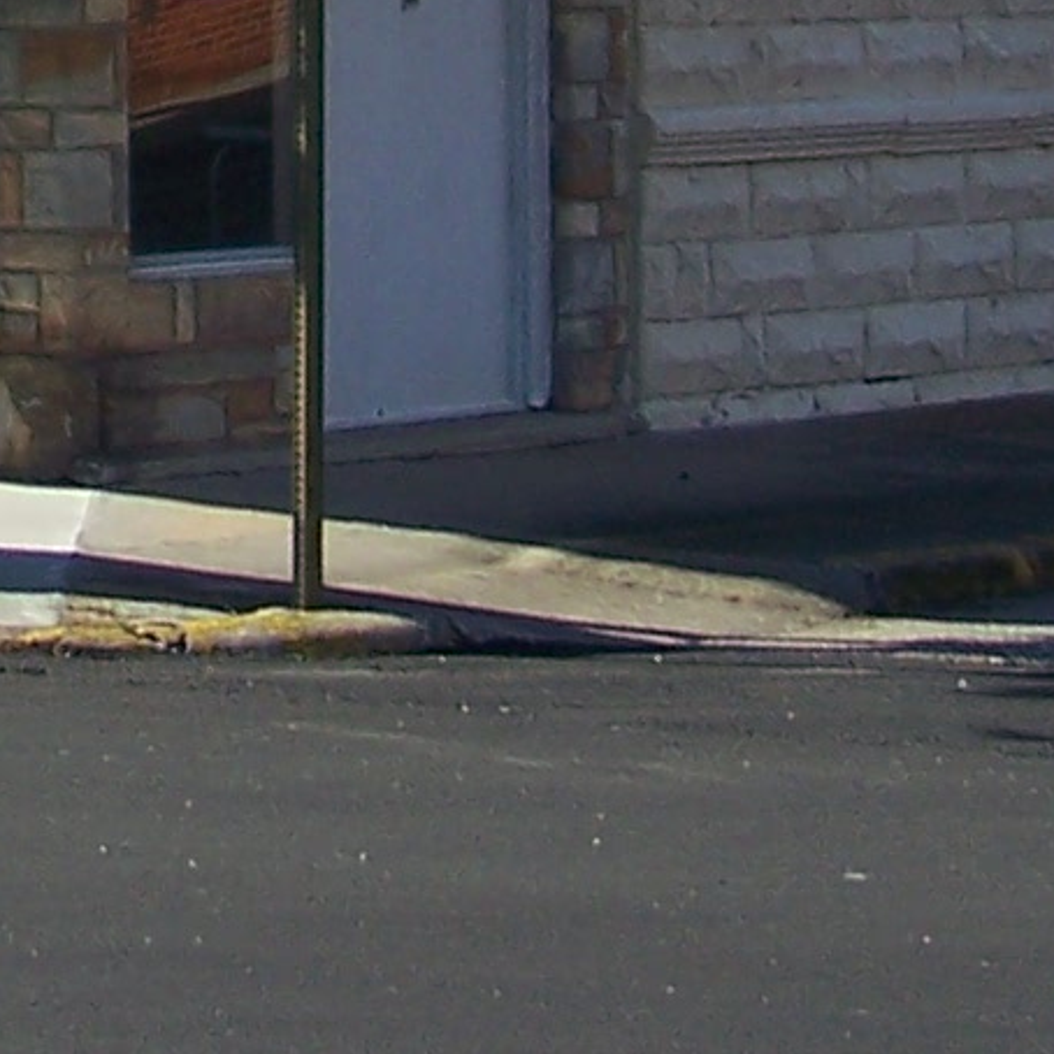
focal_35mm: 235
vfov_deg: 7.0
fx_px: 8095
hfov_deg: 7.3
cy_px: -1412
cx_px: -782
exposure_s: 1/640
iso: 64
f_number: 2.8
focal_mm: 7.8
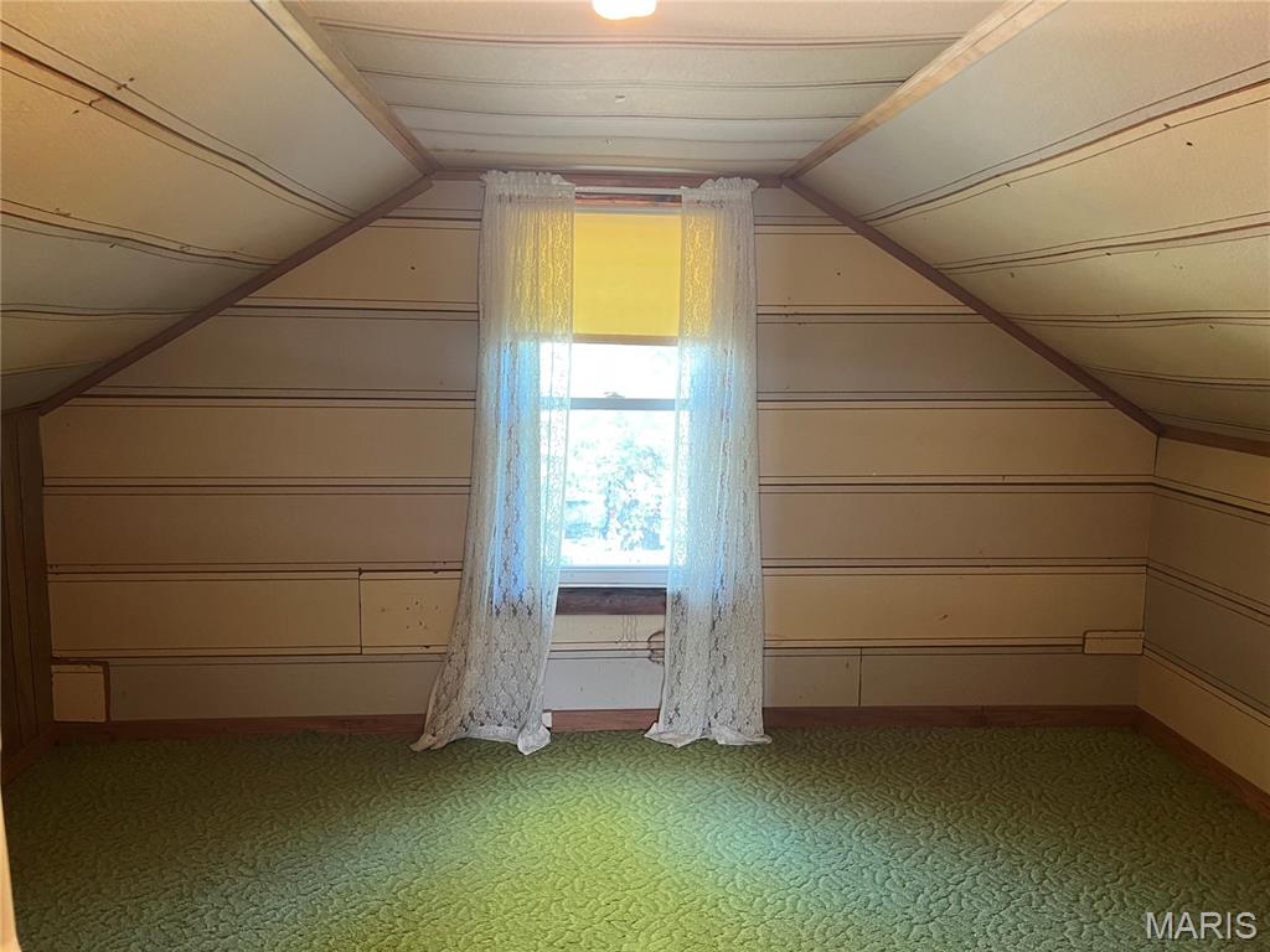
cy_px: 476
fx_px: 954
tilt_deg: -7.7
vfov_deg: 53.1
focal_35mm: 26
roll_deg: -0.7
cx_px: 635
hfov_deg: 67.3
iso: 200
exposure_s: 1/60
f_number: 1.5
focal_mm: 5.7
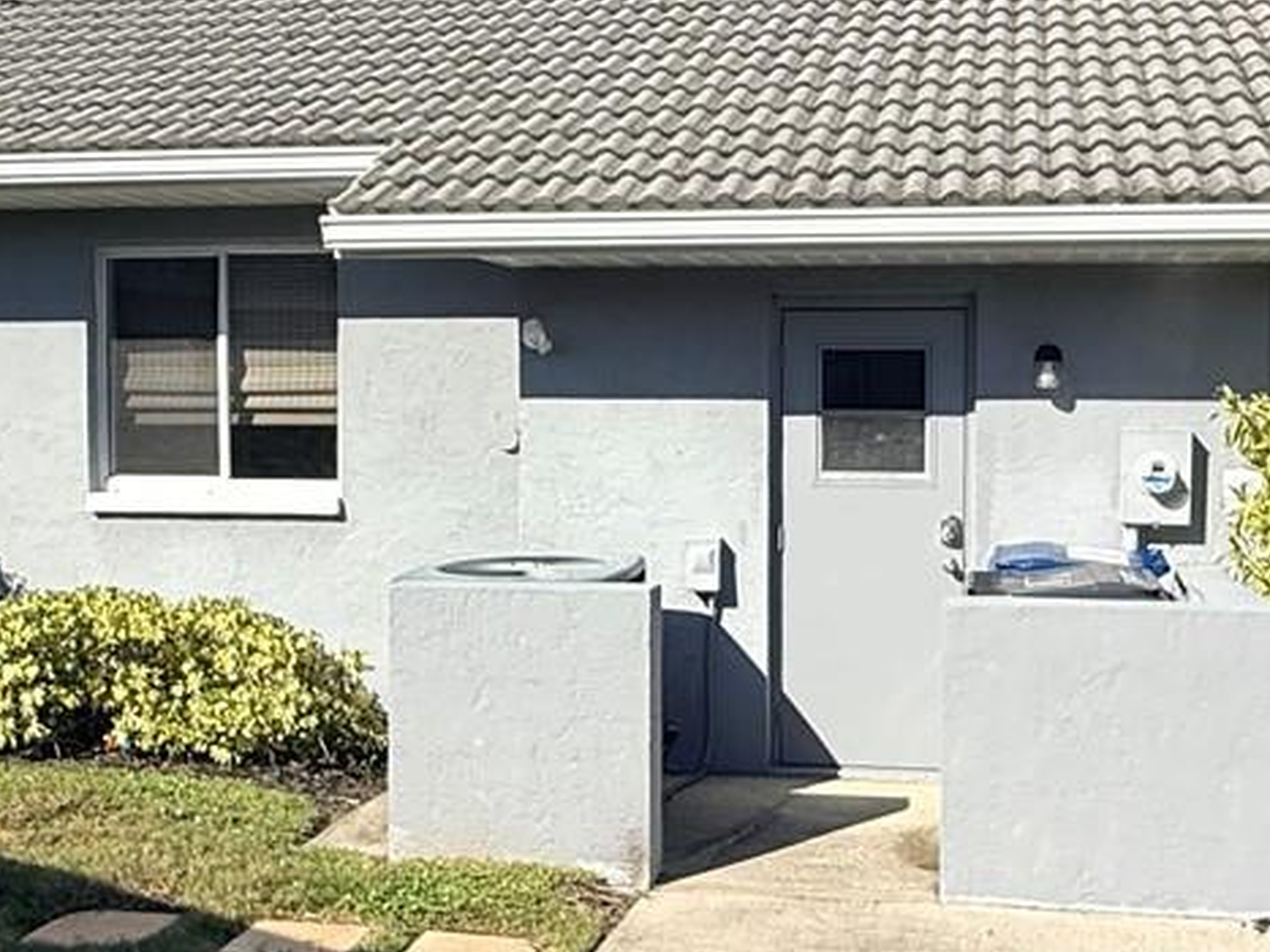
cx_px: 751
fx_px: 1761
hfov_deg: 39.5
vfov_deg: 30.2
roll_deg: -0.5
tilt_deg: -2.3
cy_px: 498
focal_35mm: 48
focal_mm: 2.22
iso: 50
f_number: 2.2
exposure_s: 1/3125
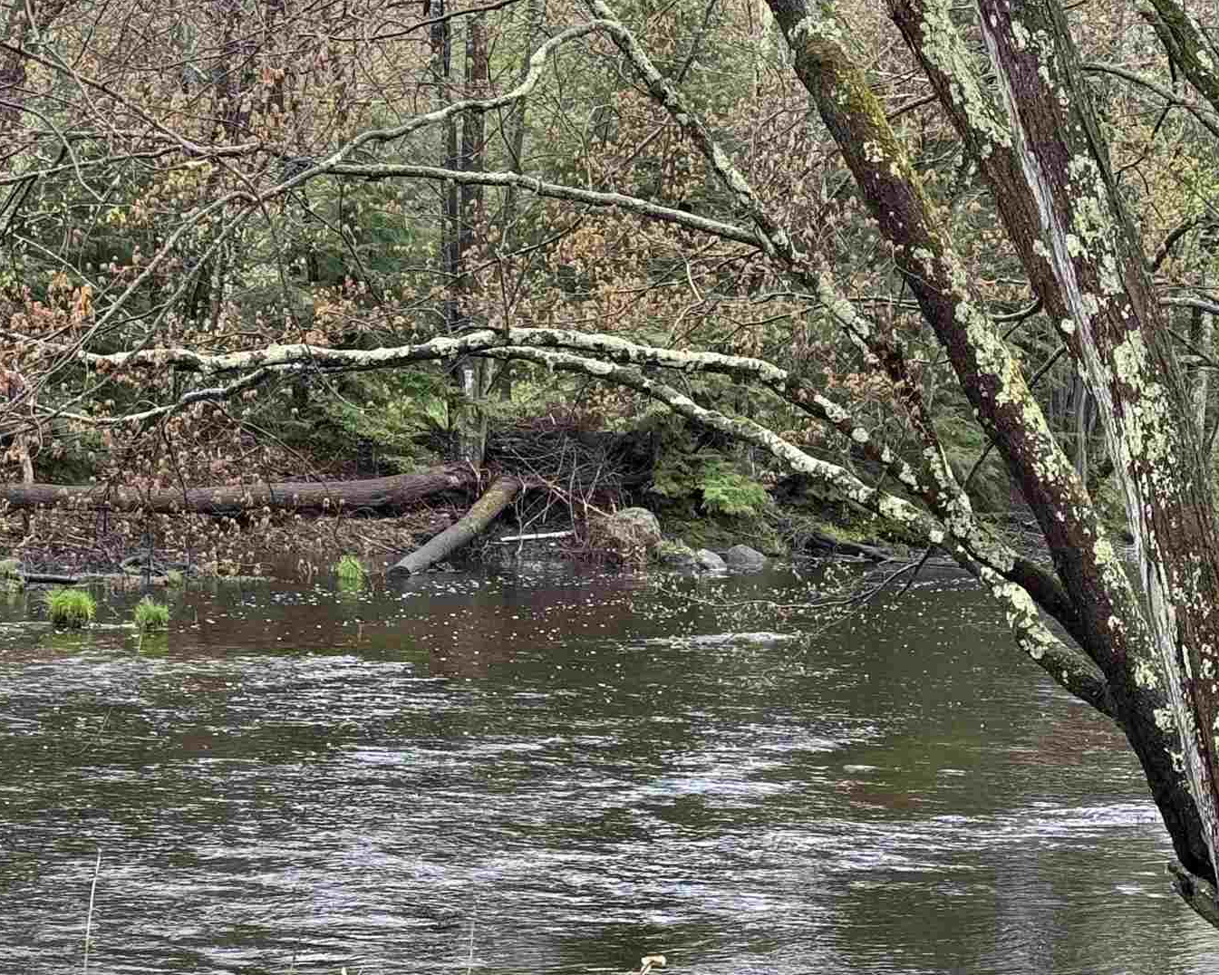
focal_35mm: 107
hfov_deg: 17.6
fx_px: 3860
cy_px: 663
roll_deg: -2.5
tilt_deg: -5.0
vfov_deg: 14.4
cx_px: 1169
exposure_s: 1/241
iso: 64
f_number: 1.78
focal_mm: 6.76
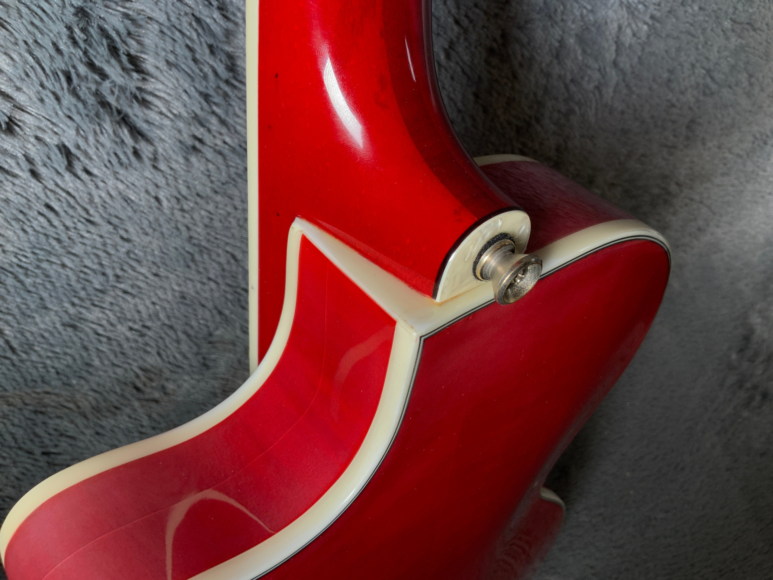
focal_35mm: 29
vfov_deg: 48.2
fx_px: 648
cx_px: 386
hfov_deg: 61.7
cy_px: 290
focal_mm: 3
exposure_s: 1/104
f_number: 1.8
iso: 20
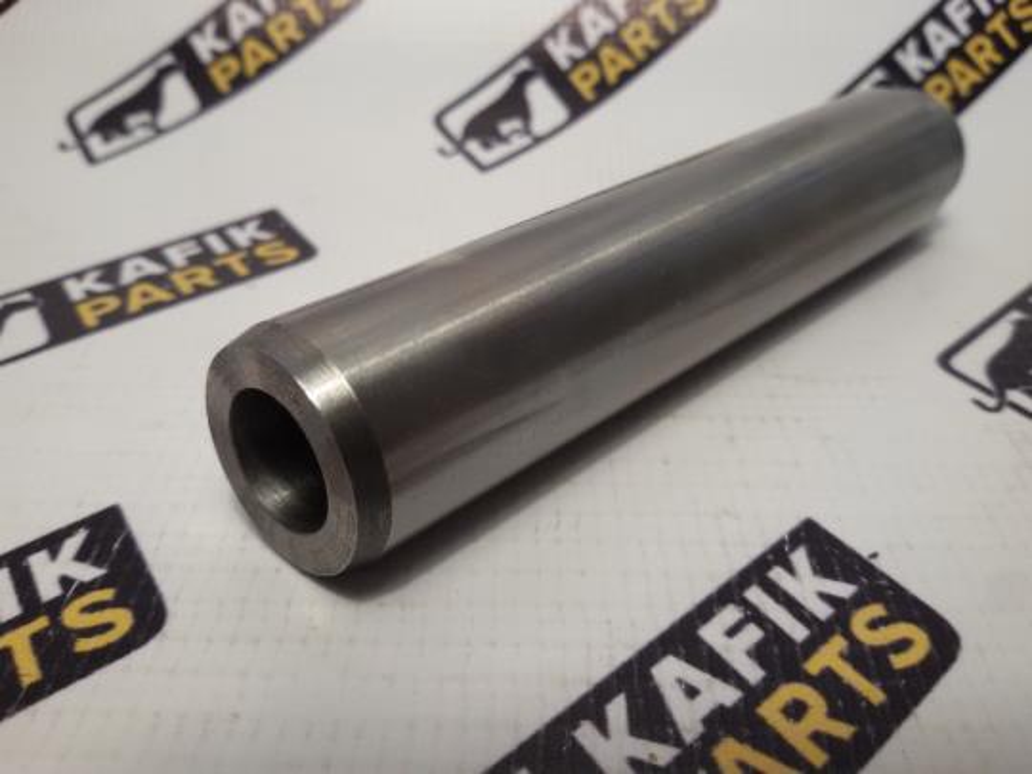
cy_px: 387
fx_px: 924
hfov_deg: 58.4
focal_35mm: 31
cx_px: 516
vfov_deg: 45.4
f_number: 2.4
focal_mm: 2.93
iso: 40
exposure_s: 1/33
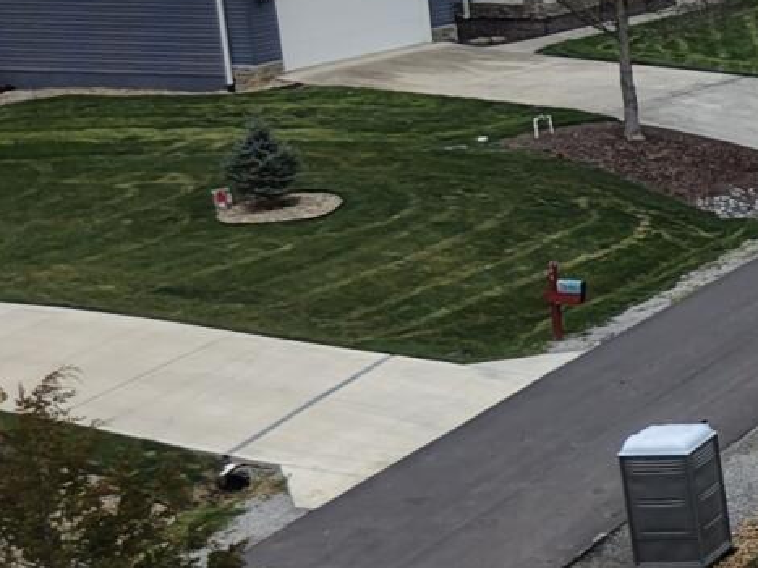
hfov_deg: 9.8
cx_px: 2272
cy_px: 243
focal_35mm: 154
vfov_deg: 9.6
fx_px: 3372
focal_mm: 8.67
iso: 160
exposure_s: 1/5000
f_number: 1.8
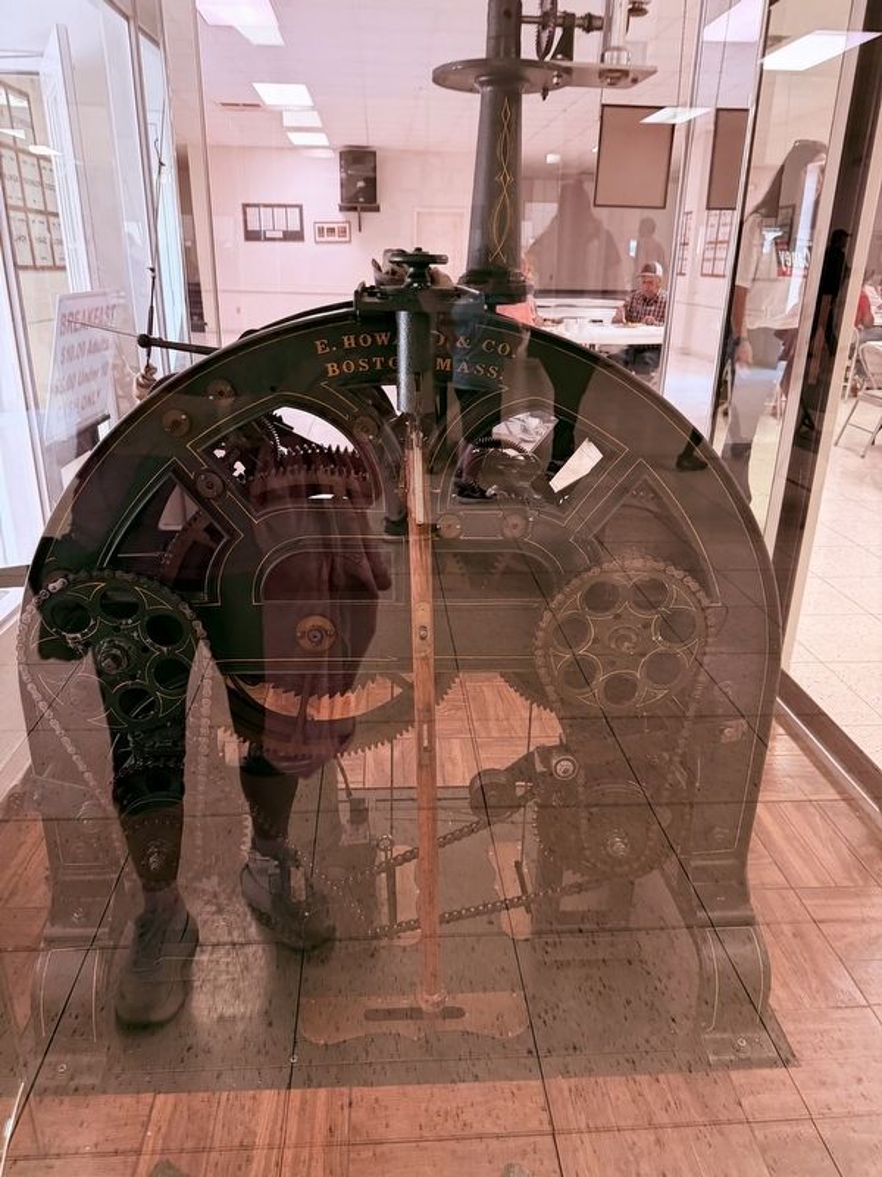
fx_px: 815
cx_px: 441
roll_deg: +0.7
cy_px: 588
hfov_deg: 56.8
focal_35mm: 24
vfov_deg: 71.6
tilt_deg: -21.9
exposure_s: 1/60
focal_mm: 6.76
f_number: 1.78
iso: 400
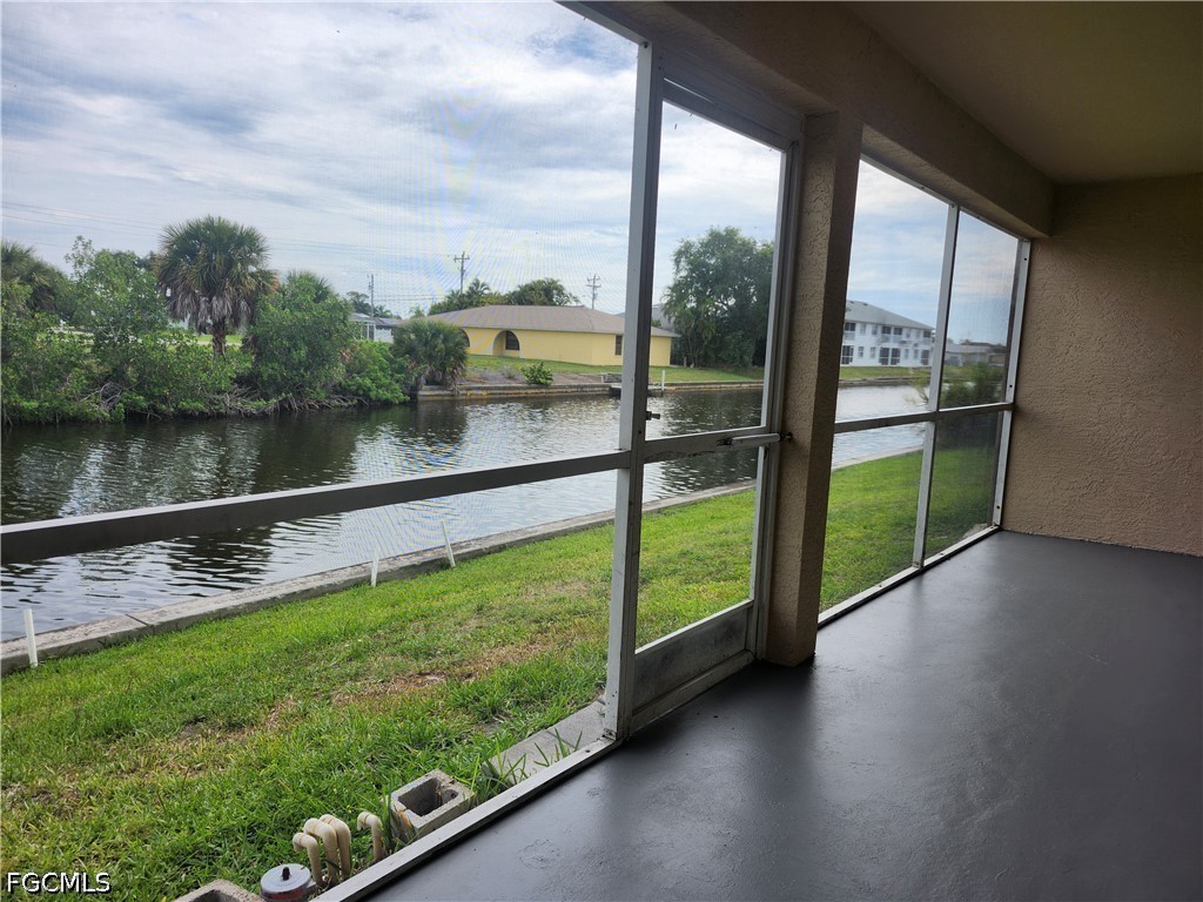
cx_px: 602
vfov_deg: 58.9
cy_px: 451
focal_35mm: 23
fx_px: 799
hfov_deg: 73.9
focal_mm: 5.54
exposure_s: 1/767
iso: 25
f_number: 1.8
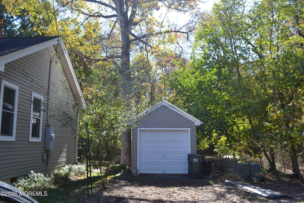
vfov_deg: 40.0
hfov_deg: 57.2
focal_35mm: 33
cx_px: 152
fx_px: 279
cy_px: 102
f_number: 5.6
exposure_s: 1/125
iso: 110
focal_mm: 22
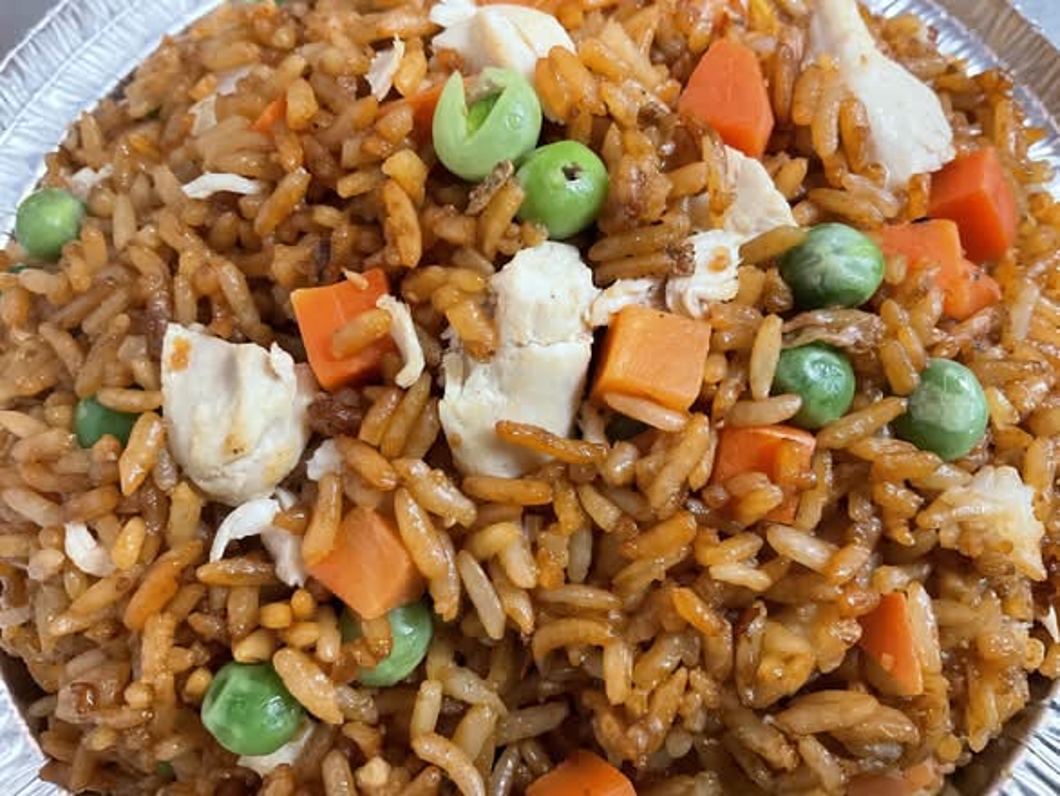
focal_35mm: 29
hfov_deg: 61.6
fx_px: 888
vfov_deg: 48.3
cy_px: 398
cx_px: 530
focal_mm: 3
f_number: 1.8
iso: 320
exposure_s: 1/40
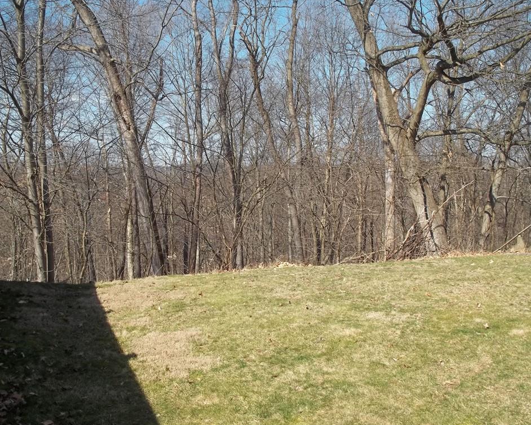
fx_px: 550
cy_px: 215
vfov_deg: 42.2
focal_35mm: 35
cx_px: 262
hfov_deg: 51.5
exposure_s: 1/100
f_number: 8
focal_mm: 5.9
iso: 64
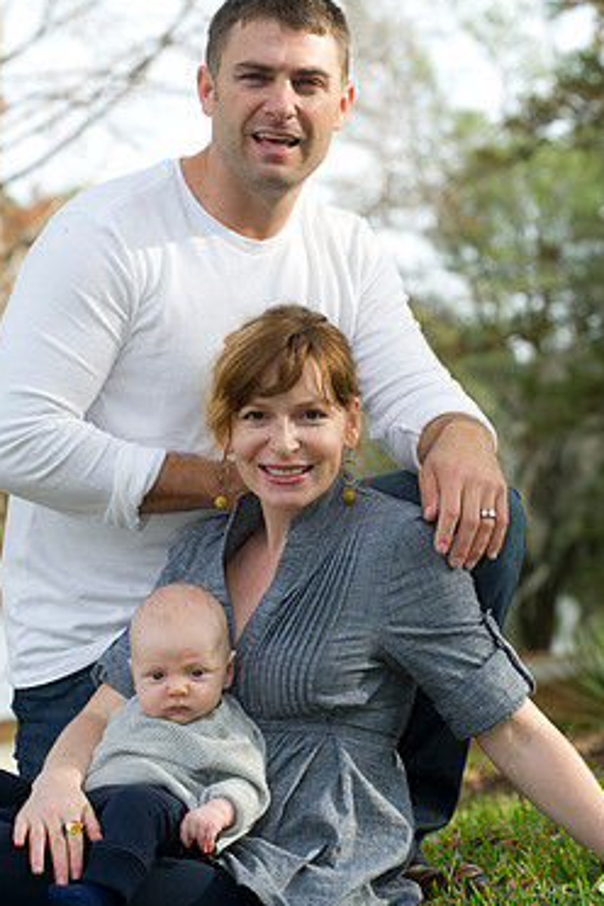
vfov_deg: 14.1
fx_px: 3649
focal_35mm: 145
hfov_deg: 9.5
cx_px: 276
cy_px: 531
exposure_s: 1/250
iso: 400
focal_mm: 120
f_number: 5.6
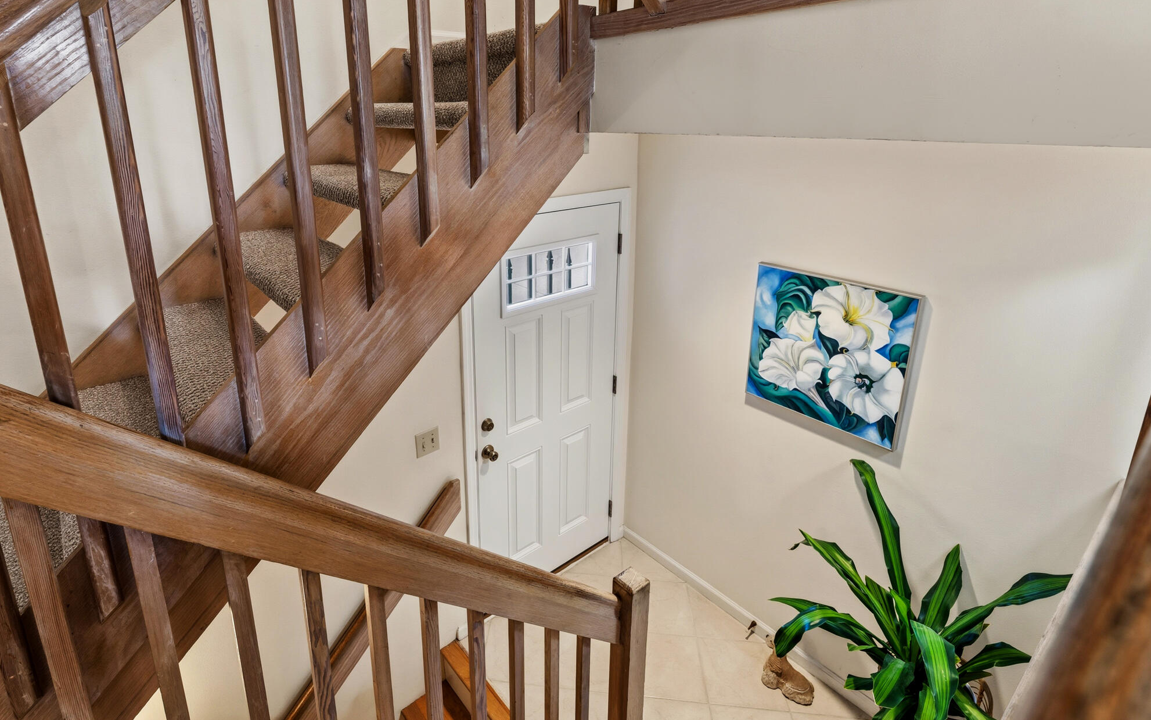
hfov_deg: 90.8
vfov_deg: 64.0
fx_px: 565
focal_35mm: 18
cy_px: 268
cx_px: 521
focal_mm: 14
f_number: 9
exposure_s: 1/1.25
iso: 250
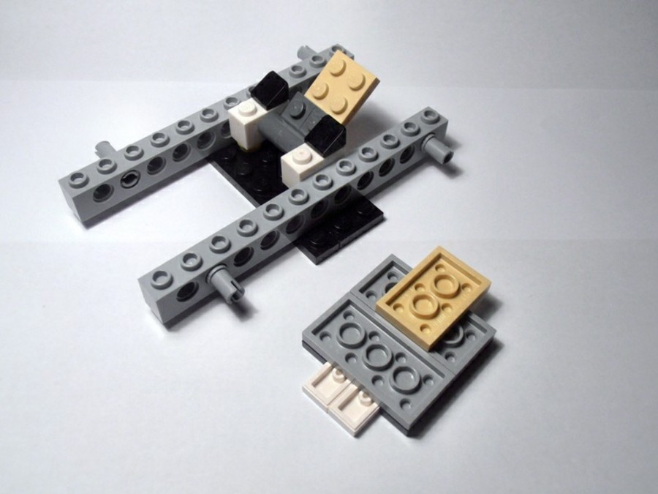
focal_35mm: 37
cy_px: 247
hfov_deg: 50.1
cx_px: 329
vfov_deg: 38.7
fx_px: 703
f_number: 3.9
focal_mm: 6.61
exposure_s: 1/80
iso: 80
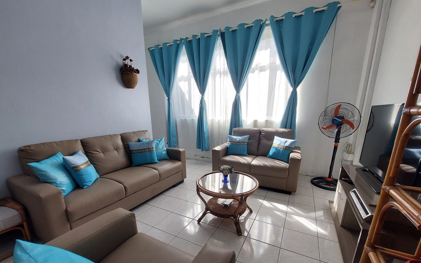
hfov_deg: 105.3
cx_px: 212
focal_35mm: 14
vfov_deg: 78.0
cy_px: 153
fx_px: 161
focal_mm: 1.74
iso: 80
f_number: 2.2
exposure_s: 1/100
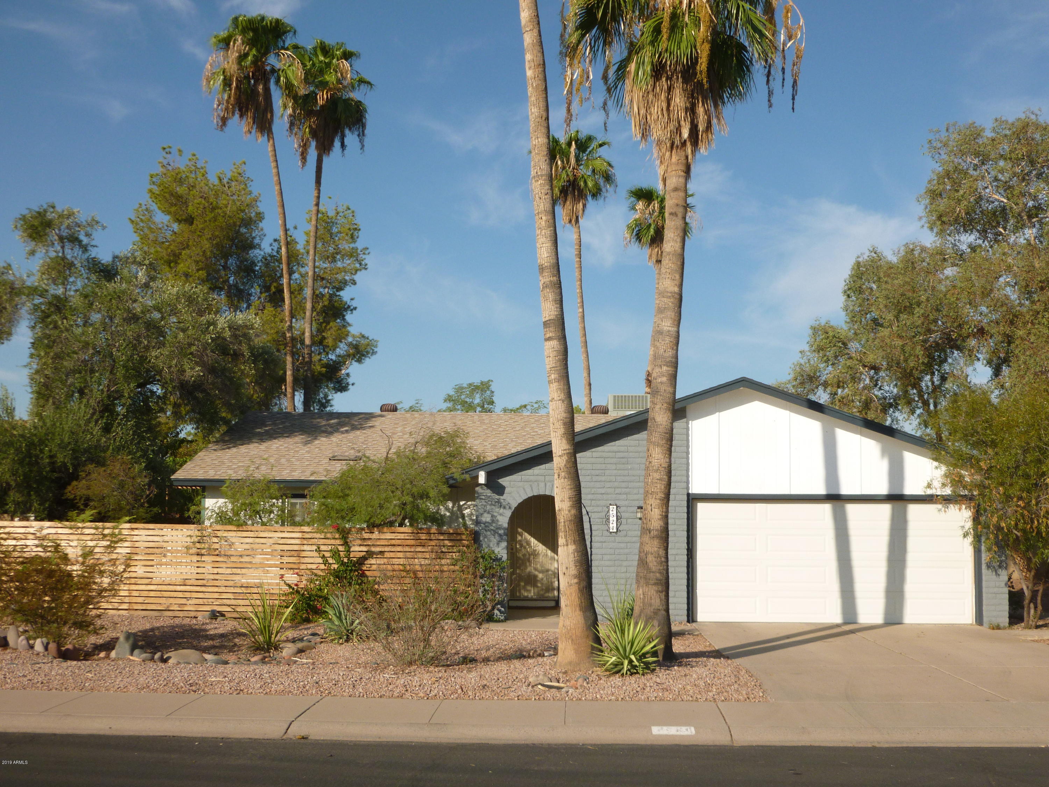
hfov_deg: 47.9
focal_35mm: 39
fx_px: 1182
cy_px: 394
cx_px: 524
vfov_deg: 36.8
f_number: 11
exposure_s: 1/160
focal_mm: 6.9
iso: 100
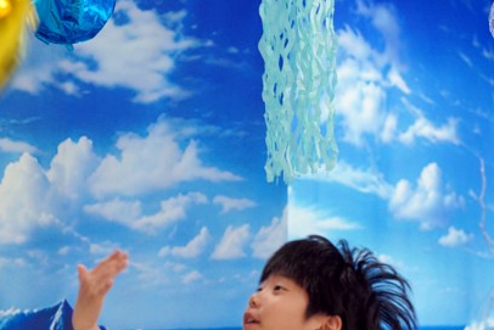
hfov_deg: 13.2
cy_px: 289
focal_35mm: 155
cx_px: 186
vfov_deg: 8.8
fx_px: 2128
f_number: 4
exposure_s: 1/160
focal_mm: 70
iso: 1000
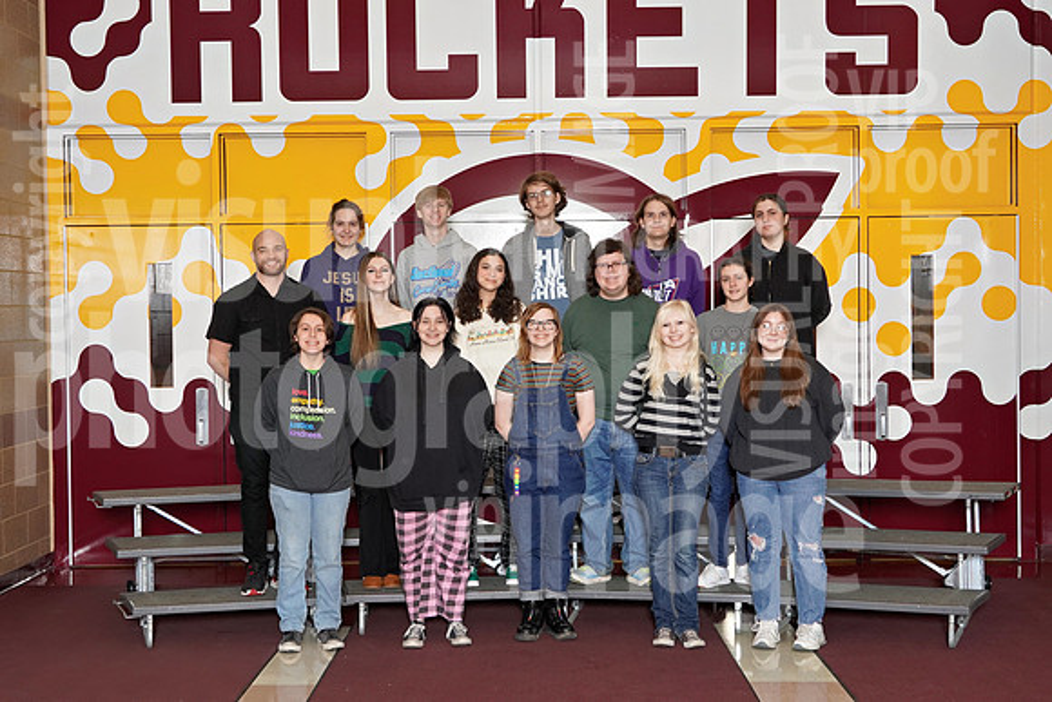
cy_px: 351
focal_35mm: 51
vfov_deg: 26.5
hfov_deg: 38.9
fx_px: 1491
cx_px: 526
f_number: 11
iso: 1000
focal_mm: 34
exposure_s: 1/80
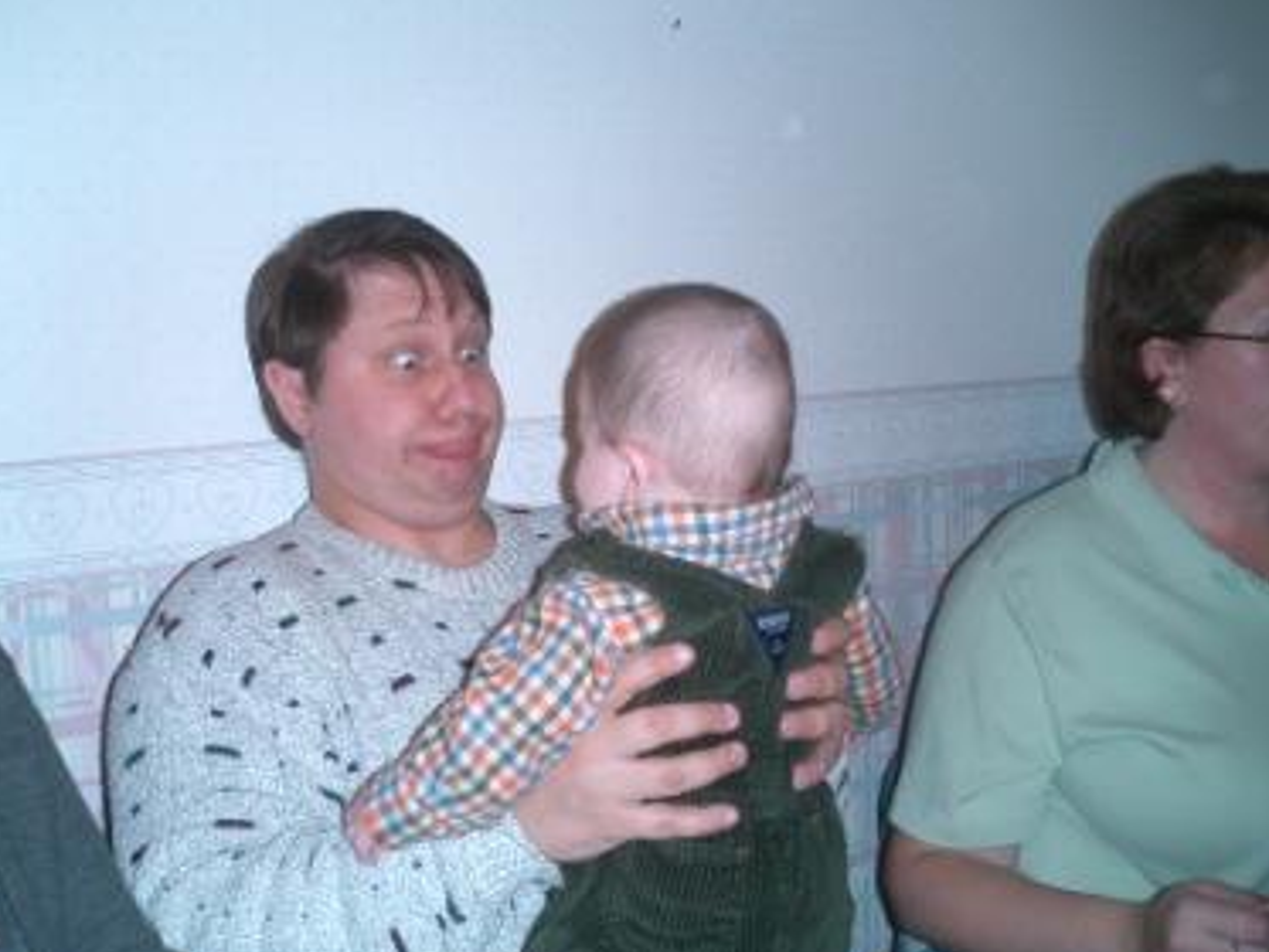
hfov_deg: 44.6
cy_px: 486
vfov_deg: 34.4
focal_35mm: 42
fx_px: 1540
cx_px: 517
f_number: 4.2
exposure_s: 1/40
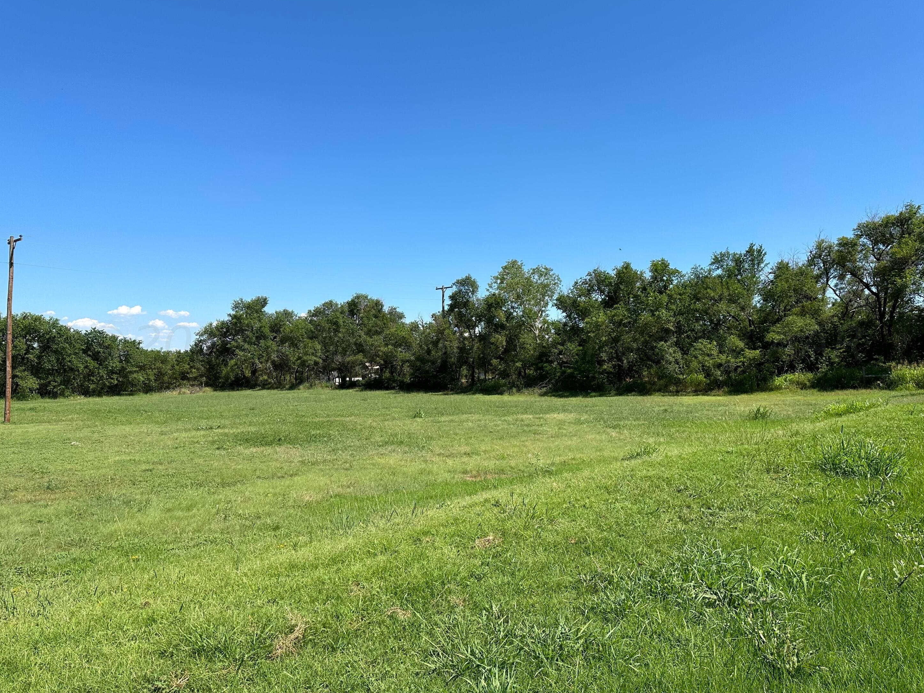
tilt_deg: +2.2
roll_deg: +0.2
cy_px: 346
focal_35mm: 25
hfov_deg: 69.4
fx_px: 667
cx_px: 475
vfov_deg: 54.9
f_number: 1.78
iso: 80
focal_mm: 6.86
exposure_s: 1/4762
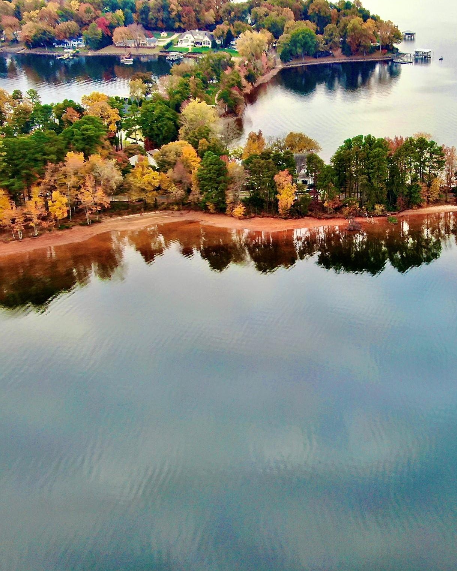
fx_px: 1065
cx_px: 336
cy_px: 283
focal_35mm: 63
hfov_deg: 24.0
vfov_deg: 30.0
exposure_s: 1/200
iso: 100
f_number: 3.8
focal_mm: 8.6
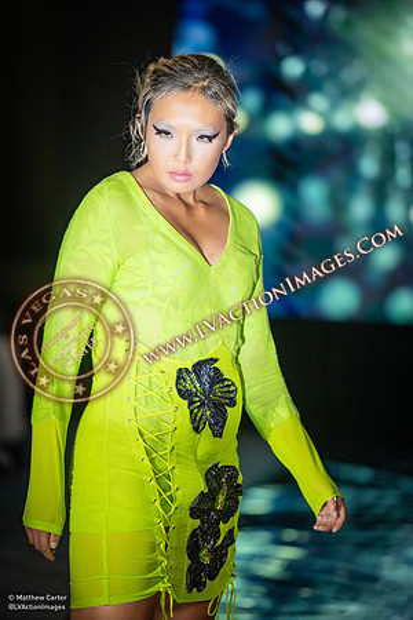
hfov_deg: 7.4
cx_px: 206
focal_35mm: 185
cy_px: 310
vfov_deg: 11.1
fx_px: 3183
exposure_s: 1/500
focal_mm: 185
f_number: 2.8
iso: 1600
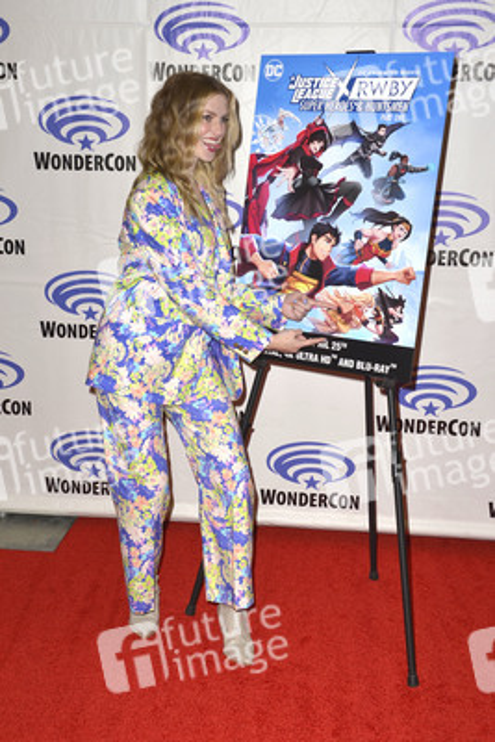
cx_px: 248
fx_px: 865
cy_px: 371
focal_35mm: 42
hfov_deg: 31.9
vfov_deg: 46.4
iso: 250
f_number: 6.3
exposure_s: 1/250
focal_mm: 42
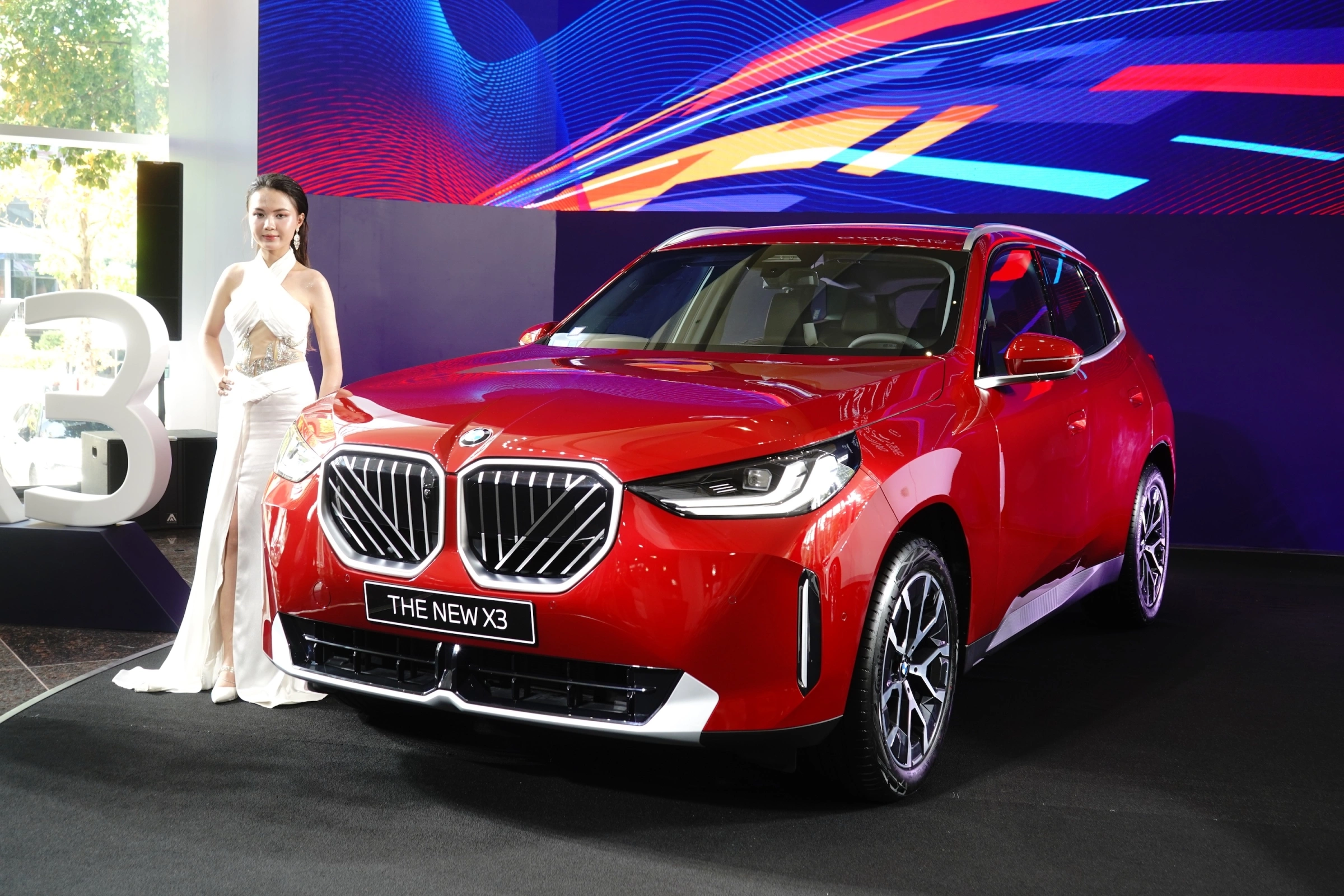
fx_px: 1493
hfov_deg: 48.5
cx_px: 672
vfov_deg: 33.4
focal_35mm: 40
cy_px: 448
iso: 400
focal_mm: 40
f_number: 5
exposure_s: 1/50
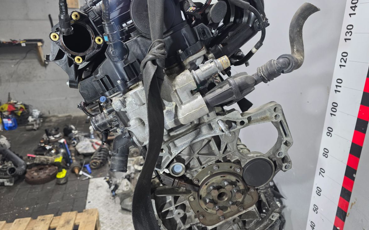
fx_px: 251
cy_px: 124
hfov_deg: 72.5
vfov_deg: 49.2
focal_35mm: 25
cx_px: 188
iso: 200
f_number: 1.7
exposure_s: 1/100
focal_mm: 6.3
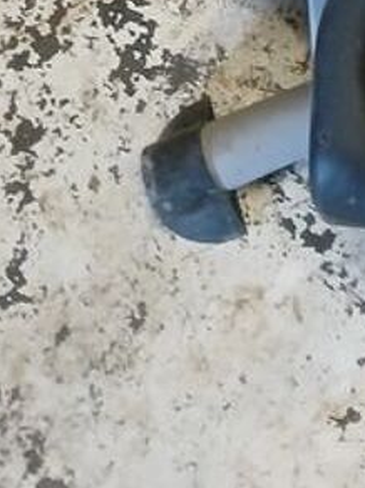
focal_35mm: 119
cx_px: 661
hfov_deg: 11.5
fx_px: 1674
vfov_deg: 13.7
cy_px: -537
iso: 250
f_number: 1.8
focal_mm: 3.98
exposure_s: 1/25
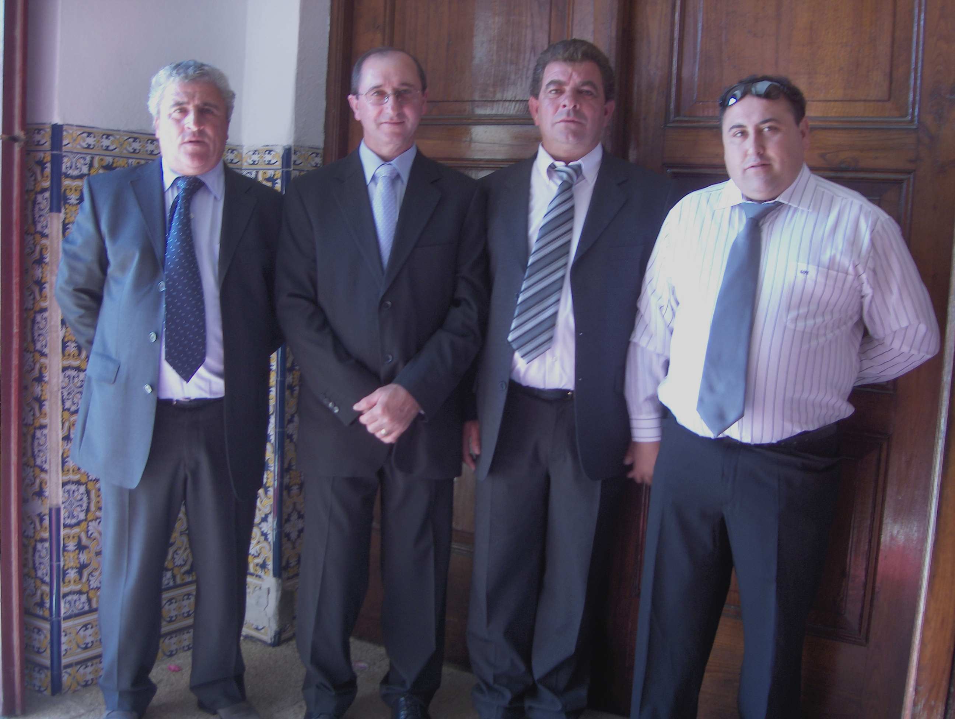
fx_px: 1078
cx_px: 478
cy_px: 360
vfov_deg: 36.9
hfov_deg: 47.8
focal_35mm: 39
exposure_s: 1/23.6
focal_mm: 8
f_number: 2.8
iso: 200
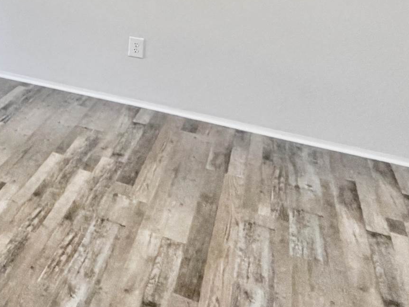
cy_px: -67
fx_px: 591
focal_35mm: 50
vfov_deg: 25.9
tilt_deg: -5.0
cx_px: -126
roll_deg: -0.1
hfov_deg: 30.1
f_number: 2.2
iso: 200
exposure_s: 1/120
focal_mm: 2.22
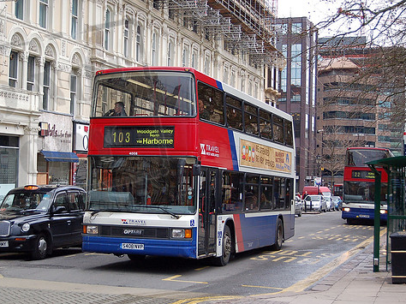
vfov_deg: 21.9
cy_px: 151
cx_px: 160
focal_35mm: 67
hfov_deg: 28.9
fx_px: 785
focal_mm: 38
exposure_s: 1/500
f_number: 5
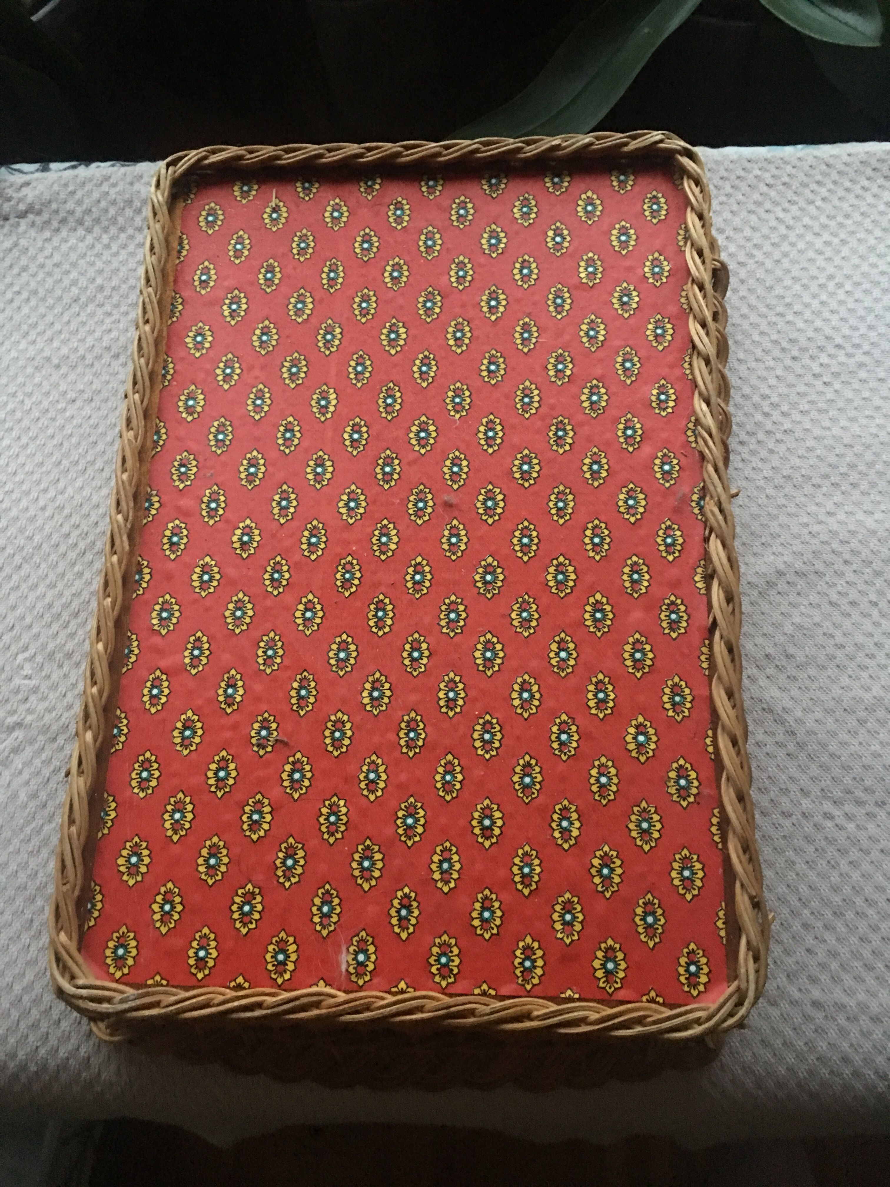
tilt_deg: -71.1
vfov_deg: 61.7
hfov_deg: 48.2
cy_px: 594
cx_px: 445
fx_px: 994
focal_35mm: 29
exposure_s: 1/4
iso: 125
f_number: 2.2
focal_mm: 4.15
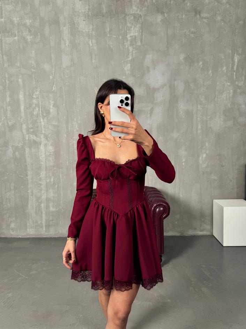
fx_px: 227
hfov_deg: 56.8
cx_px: 123
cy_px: 164
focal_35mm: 24
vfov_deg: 71.6
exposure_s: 1/100
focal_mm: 6.76
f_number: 1.78
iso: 80
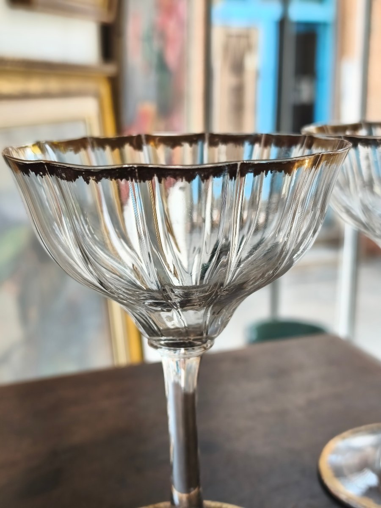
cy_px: 254
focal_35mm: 46
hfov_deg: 31.5
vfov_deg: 41.2
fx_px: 675
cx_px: 190
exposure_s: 1/100
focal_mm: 6.06
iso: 80
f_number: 1.7
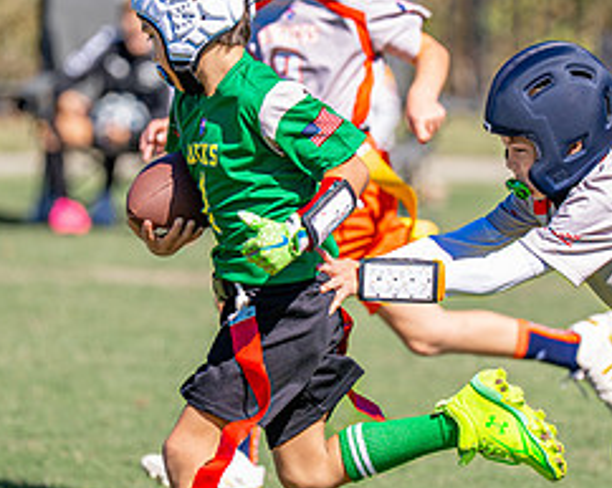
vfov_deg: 3.4
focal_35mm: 455
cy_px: 235
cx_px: 347
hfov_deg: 4.3
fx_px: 8231
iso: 200
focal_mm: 176
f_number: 2.8
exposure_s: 1/2500
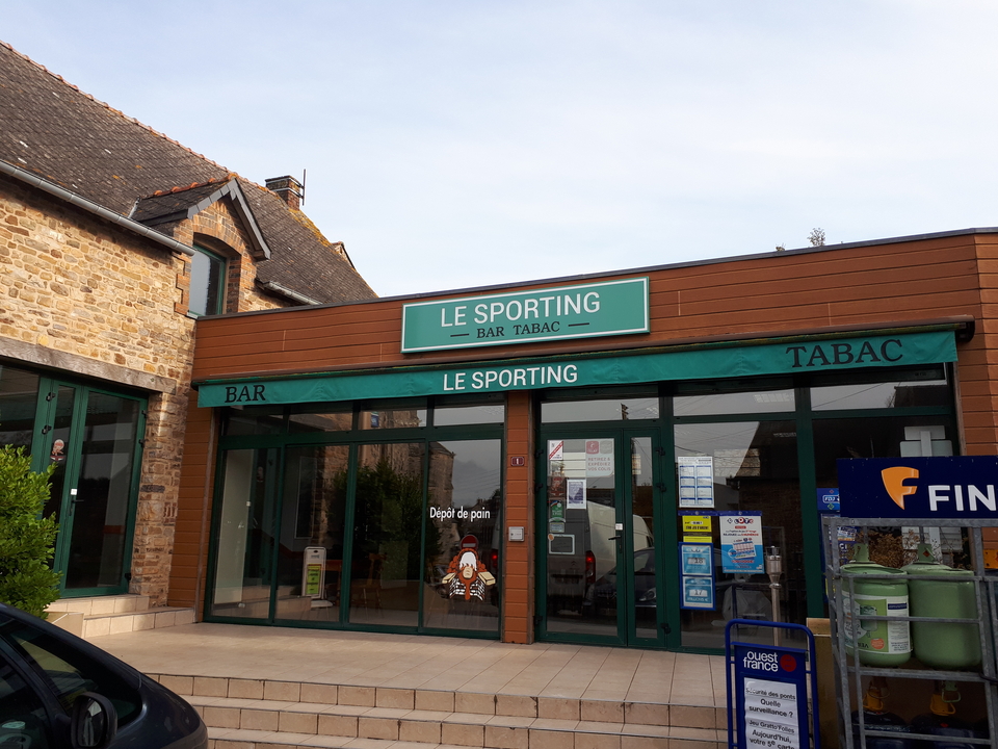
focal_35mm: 27
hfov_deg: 65.3
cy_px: 374
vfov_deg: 51.4
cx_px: 499
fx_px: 778
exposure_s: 1/614
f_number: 1.9
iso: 40
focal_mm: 3.6
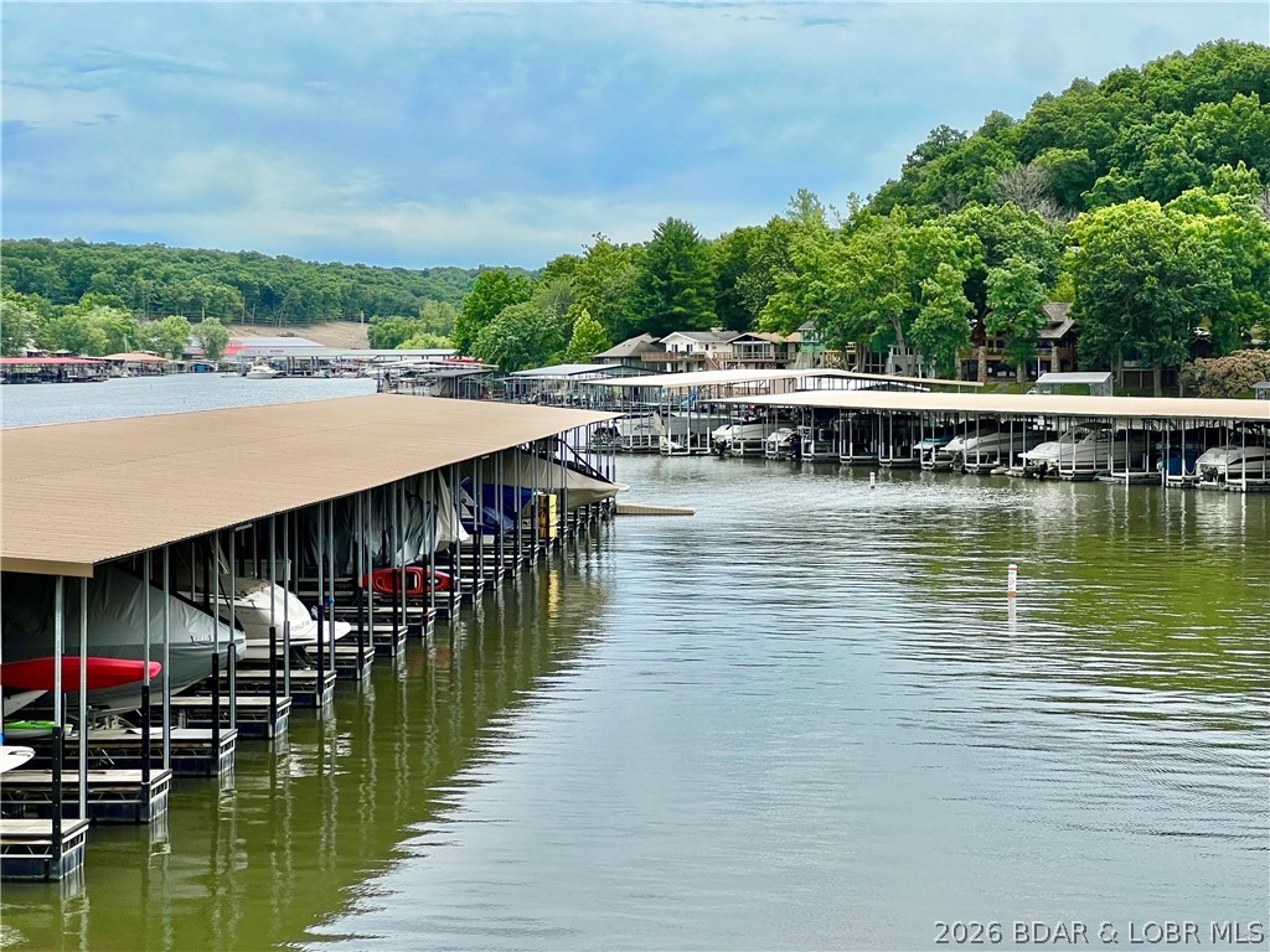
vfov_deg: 19.1
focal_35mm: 77
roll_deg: -0.5
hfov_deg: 25.3
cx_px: 635
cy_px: 476
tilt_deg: -2.2
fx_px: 2825
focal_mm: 9
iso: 32
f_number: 2.8
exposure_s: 1/978
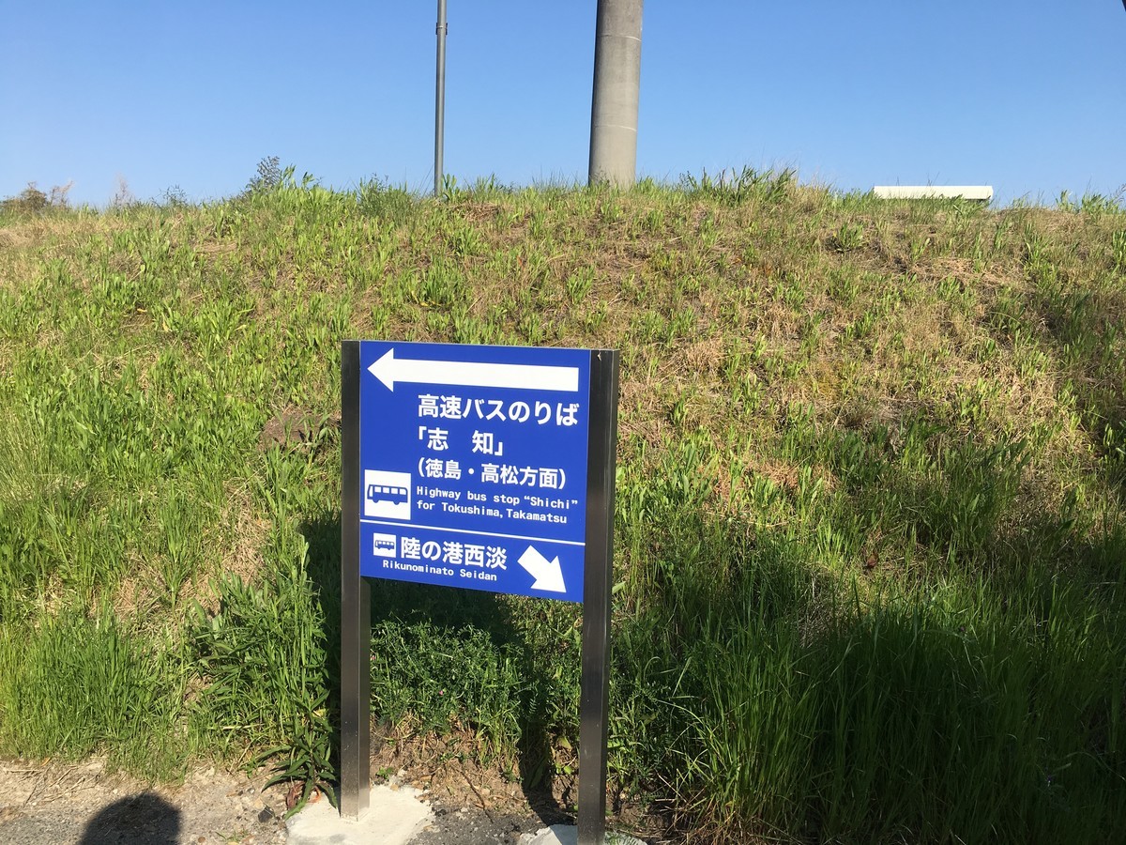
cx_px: 563
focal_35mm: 29
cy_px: 422
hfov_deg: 61.7
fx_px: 943
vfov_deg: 48.2
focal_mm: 4.15
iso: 25
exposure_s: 1/1399
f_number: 2.2
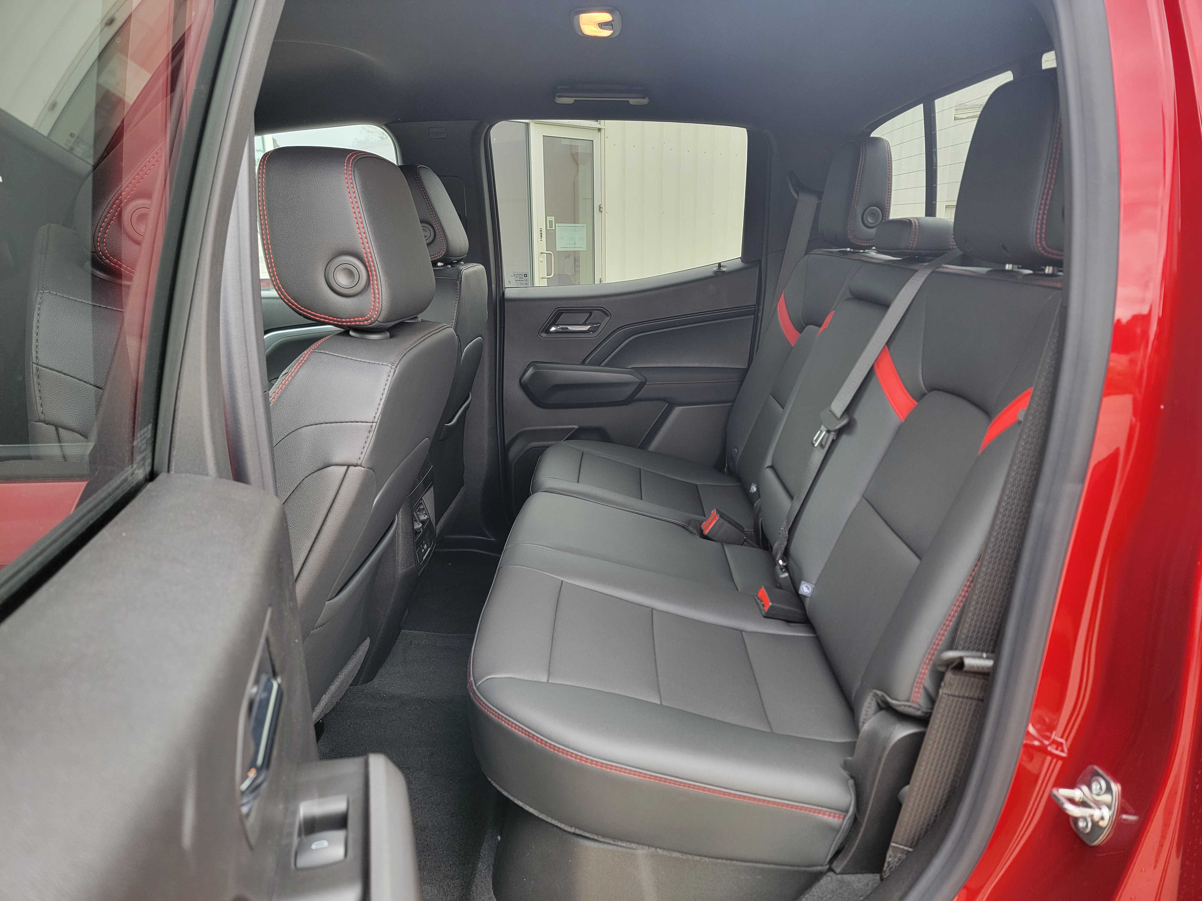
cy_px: 450
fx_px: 833
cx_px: 601
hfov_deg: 71.6
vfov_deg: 56.8
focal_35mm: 24
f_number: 1.8
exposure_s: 1/120
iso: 80
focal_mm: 6.7
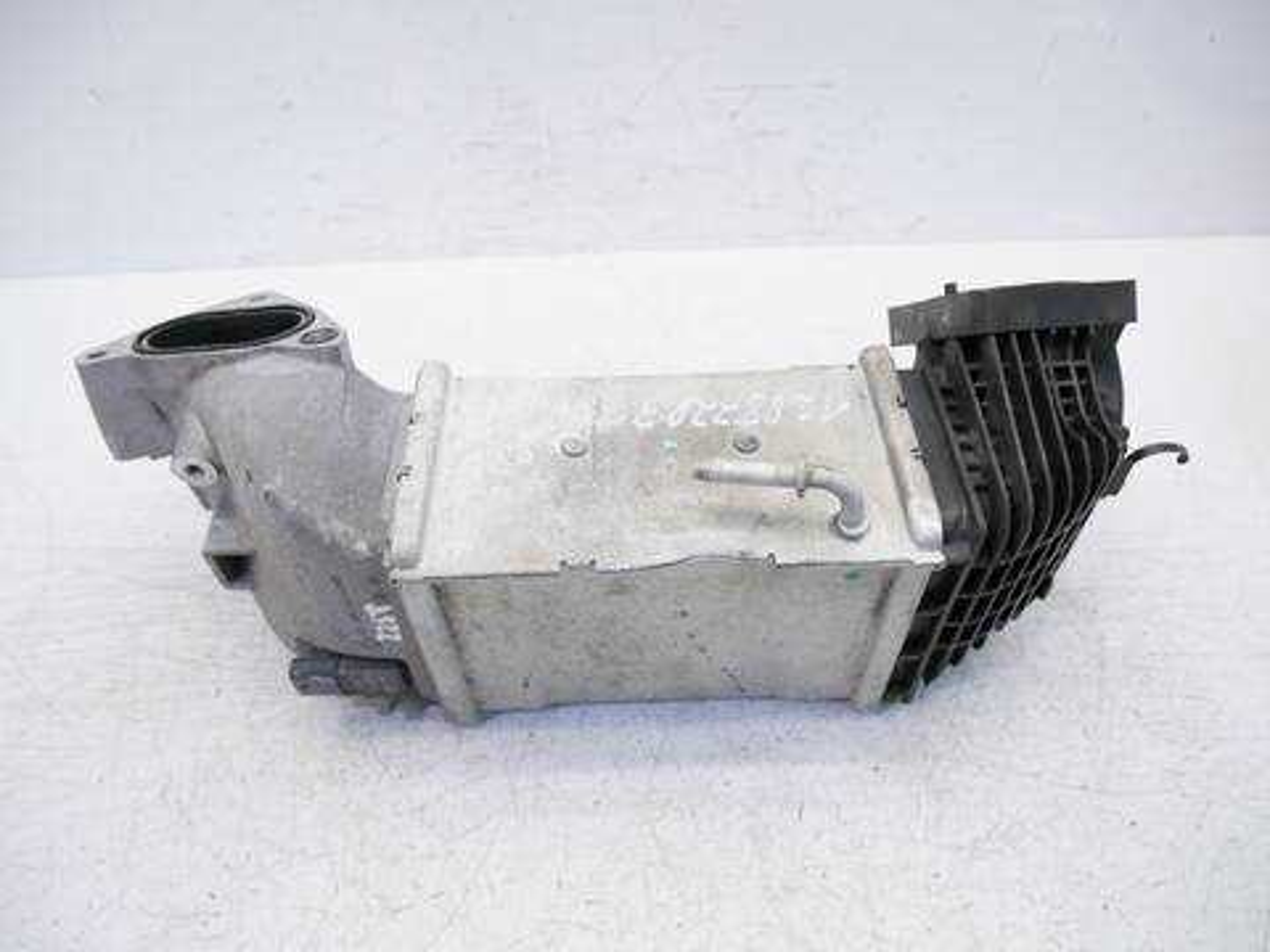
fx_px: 881
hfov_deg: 71.6
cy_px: 476
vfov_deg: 56.8
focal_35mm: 24
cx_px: 635
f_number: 3.5
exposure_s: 1/80
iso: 200
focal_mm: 12
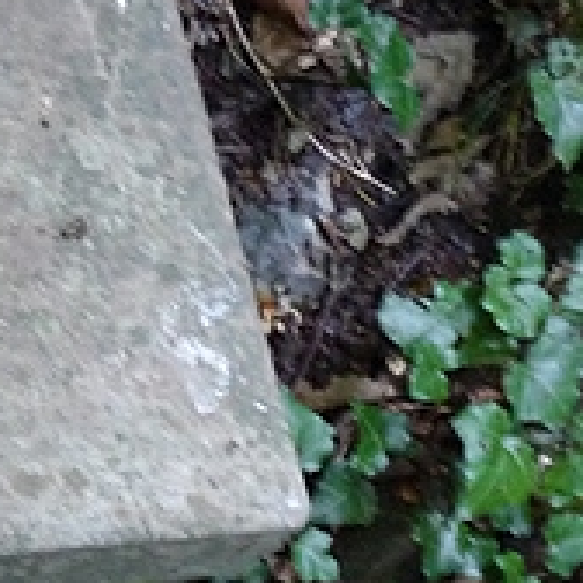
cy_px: 586
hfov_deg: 16.3
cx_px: -434
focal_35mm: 91
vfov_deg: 18.6
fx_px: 1734
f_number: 2.8
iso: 400
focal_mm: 4.8
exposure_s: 1/8
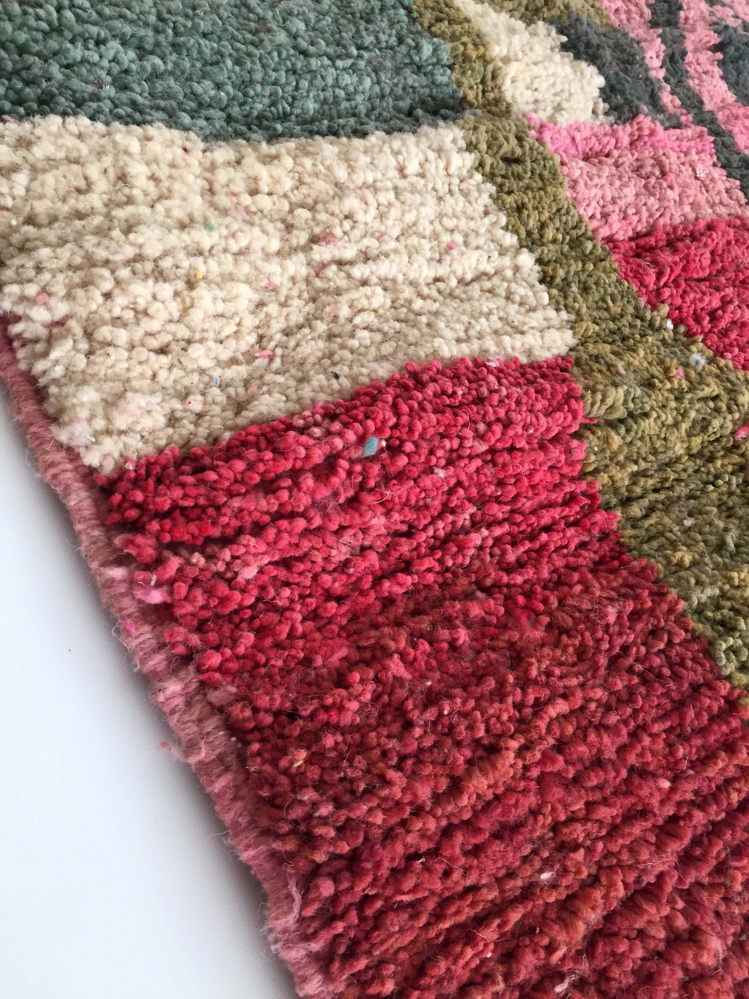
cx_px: 374
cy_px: 500
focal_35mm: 29
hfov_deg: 48.2
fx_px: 837
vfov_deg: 61.7
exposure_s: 1/33
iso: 40
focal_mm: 4.15
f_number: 2.2
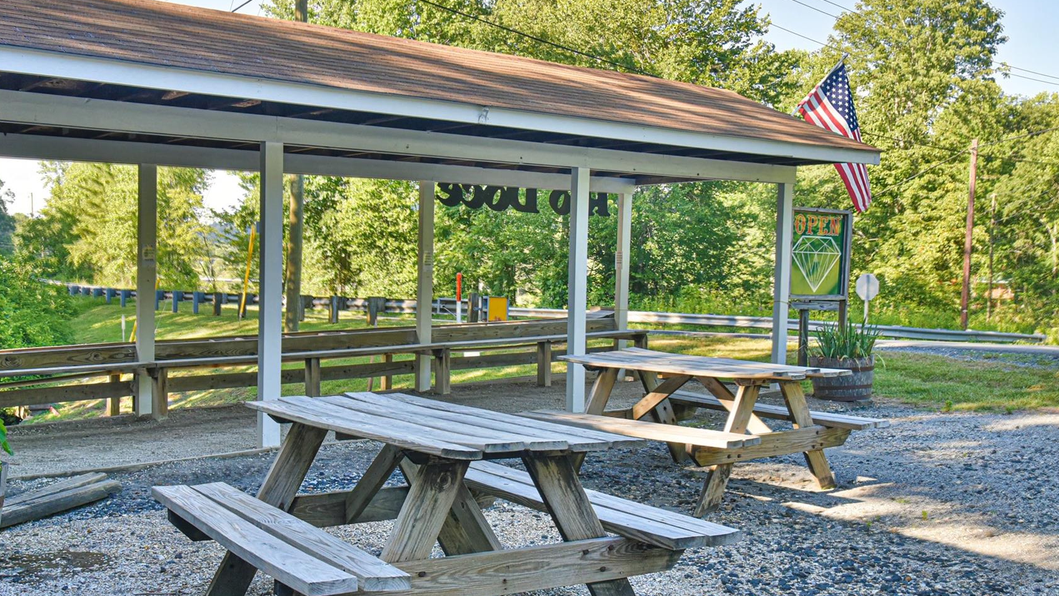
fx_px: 1067
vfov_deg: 31.2
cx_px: 492
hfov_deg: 52.7
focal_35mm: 38
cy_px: 340
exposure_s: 1/200
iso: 1600
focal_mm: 30
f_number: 7.1
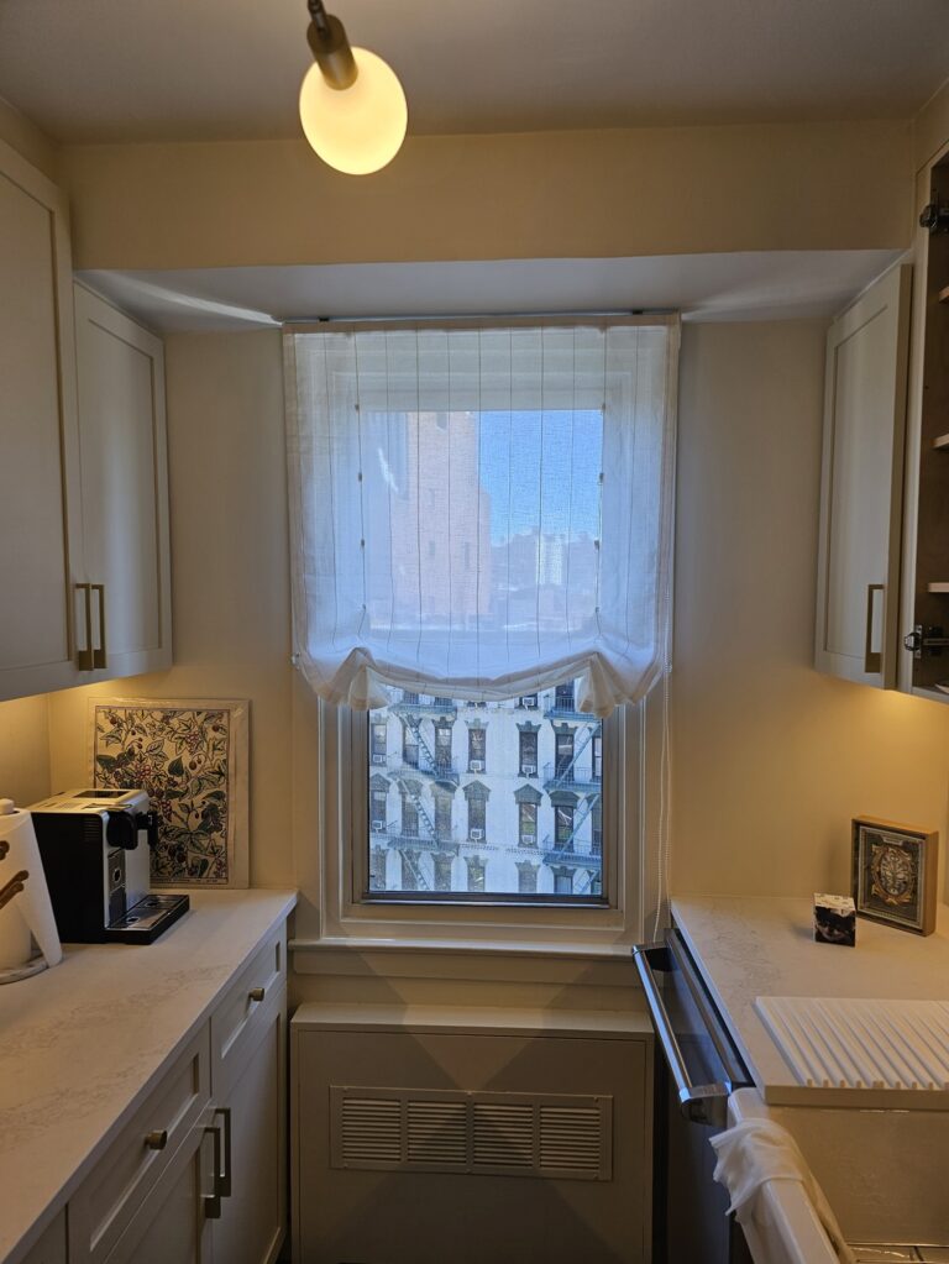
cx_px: 474
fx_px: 840
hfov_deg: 58.9
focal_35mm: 23
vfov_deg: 73.9
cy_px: 632
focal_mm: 6.3
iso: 25
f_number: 1.7
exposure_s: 1/120
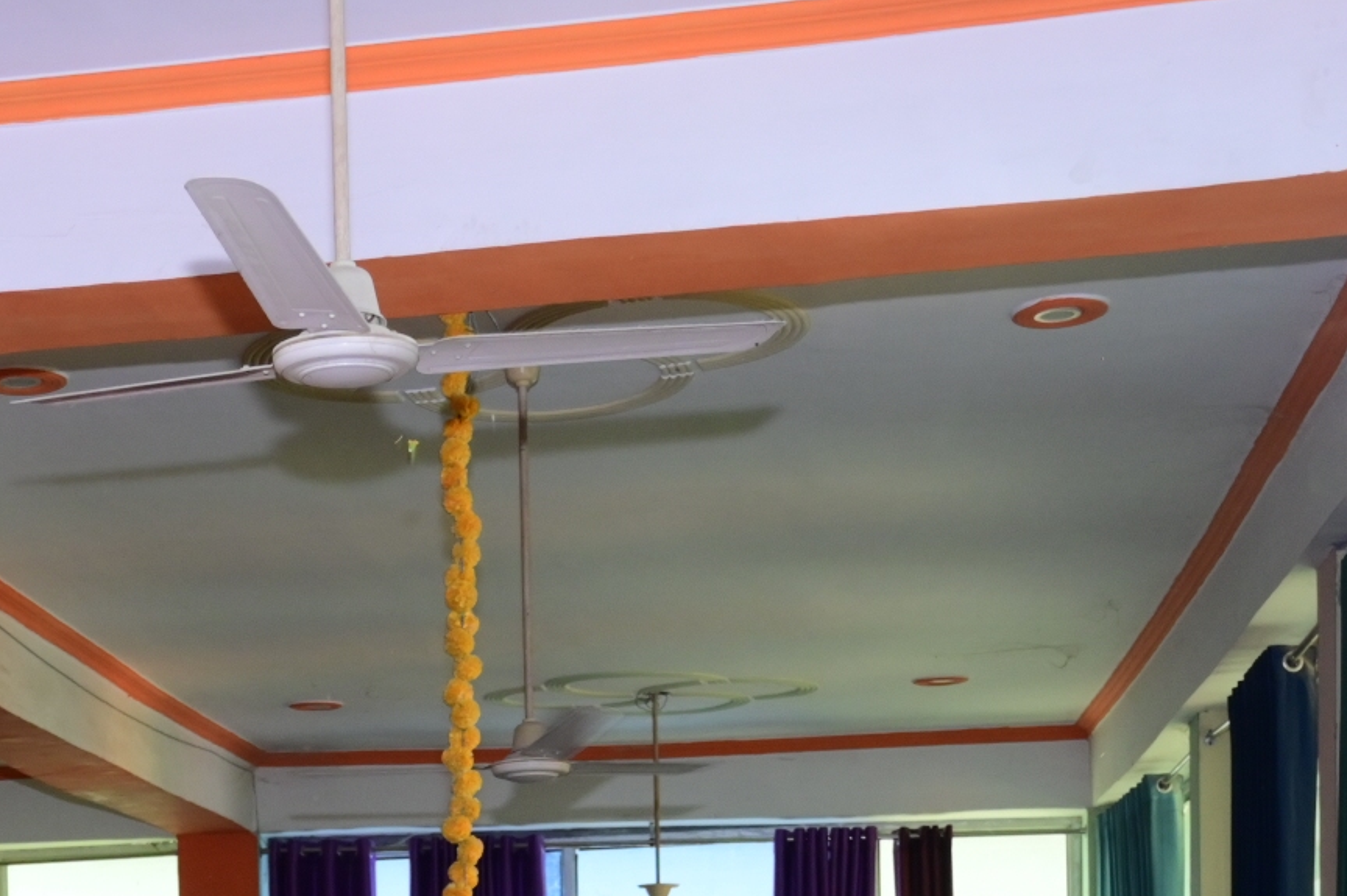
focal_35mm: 84
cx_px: 200
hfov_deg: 23.7
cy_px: 1387
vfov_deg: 14.9
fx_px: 3141
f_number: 5
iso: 1000
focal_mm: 24
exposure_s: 1/160
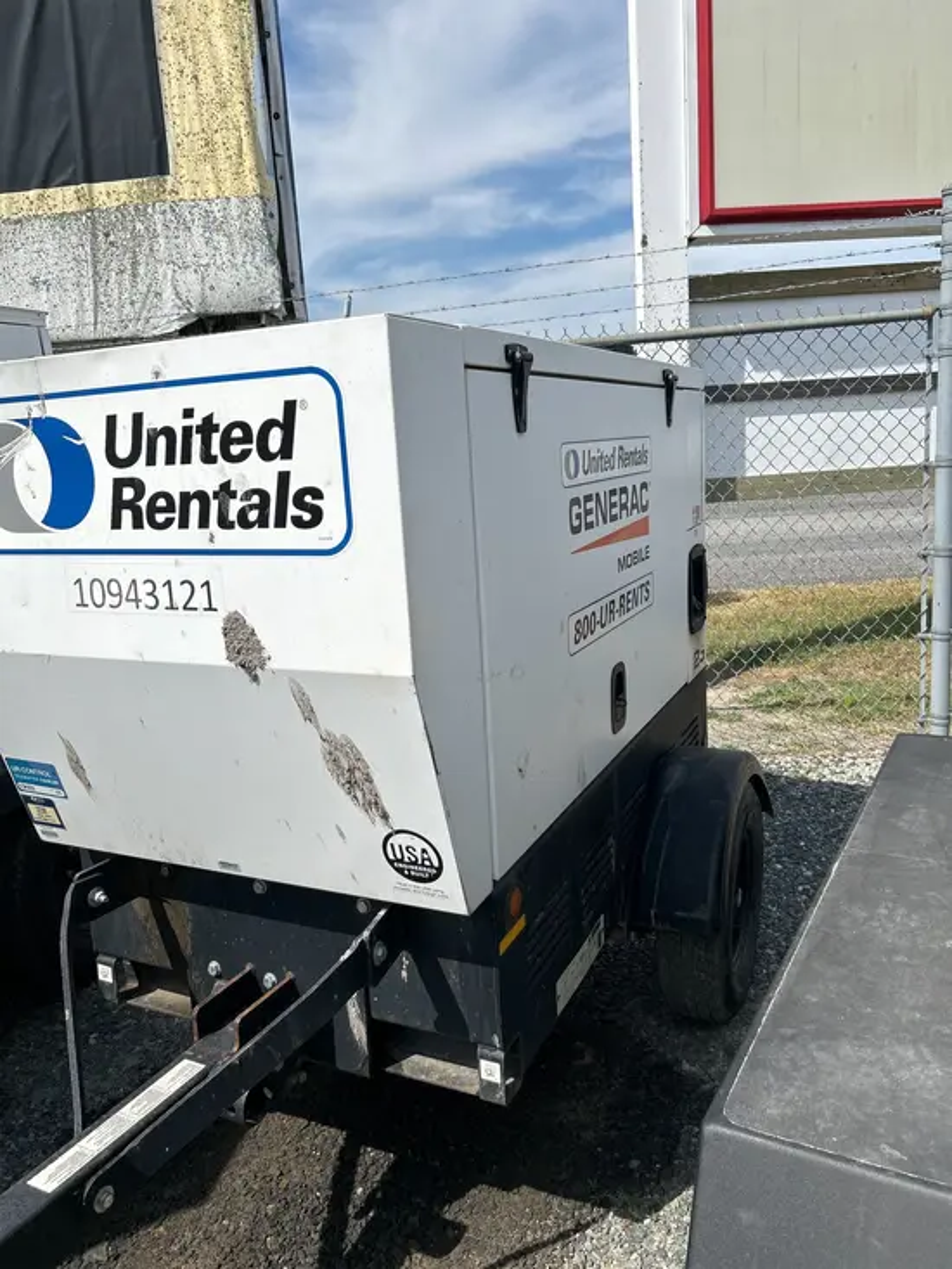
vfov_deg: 67.3
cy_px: 634
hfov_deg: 53.1
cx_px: 476
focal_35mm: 26
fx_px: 953
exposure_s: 1/6579
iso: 50
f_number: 1.5
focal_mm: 5.7
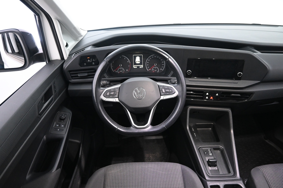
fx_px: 189
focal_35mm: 24
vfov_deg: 53.1
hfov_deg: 73.7
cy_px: 94
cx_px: 142
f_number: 3.5
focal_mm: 16
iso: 2800
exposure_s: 1/25
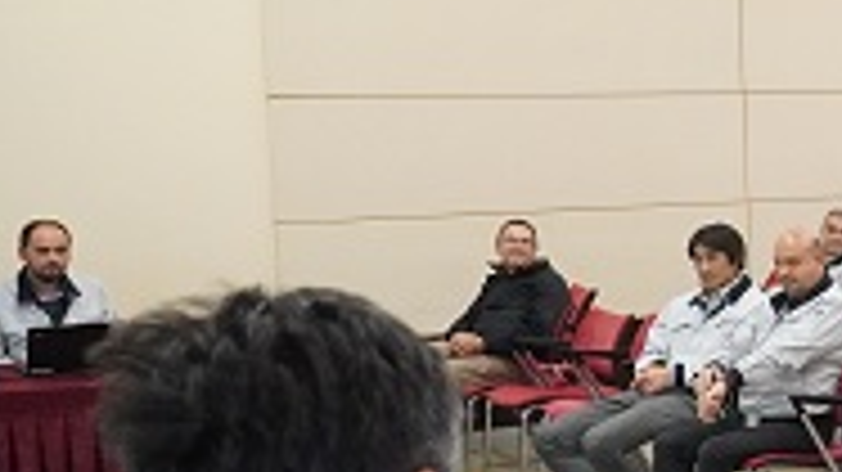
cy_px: 294
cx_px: 1535
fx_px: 2098
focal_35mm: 94
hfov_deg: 17.9
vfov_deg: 12.8
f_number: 2.8
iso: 3200
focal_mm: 16
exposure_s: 1/160
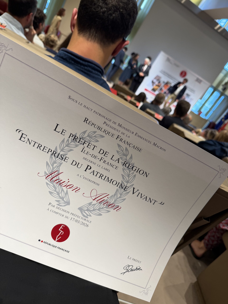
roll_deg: -32.8
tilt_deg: -22.9
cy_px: 152
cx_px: 114
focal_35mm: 24
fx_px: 211
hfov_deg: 56.8
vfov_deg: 71.6
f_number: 1.78
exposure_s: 1/50
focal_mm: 6.76
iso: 125
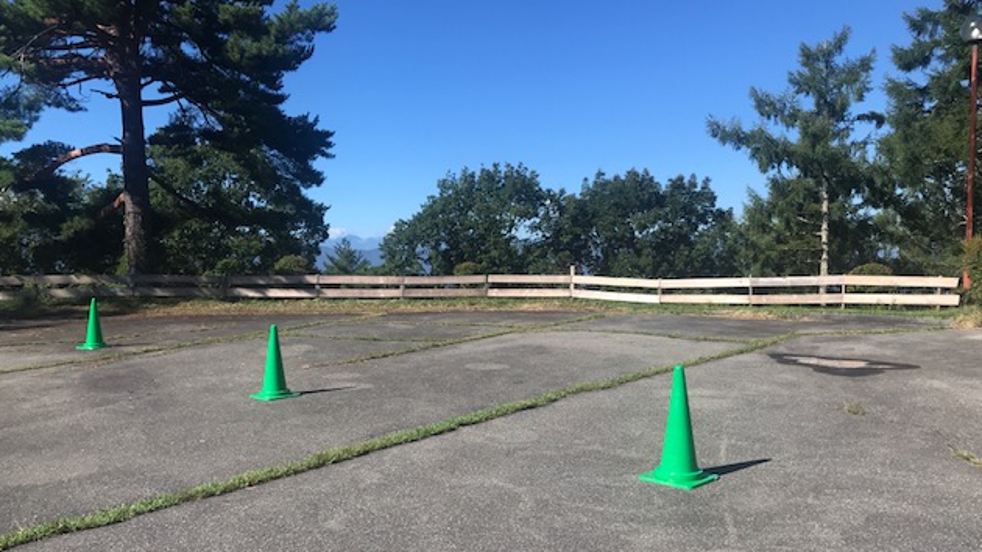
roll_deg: -1.5
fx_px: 807
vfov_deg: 37.7
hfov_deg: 62.6
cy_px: 298
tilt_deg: -3.2
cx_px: 489
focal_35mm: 31
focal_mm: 3.99
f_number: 1.8
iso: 20
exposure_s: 1/2037
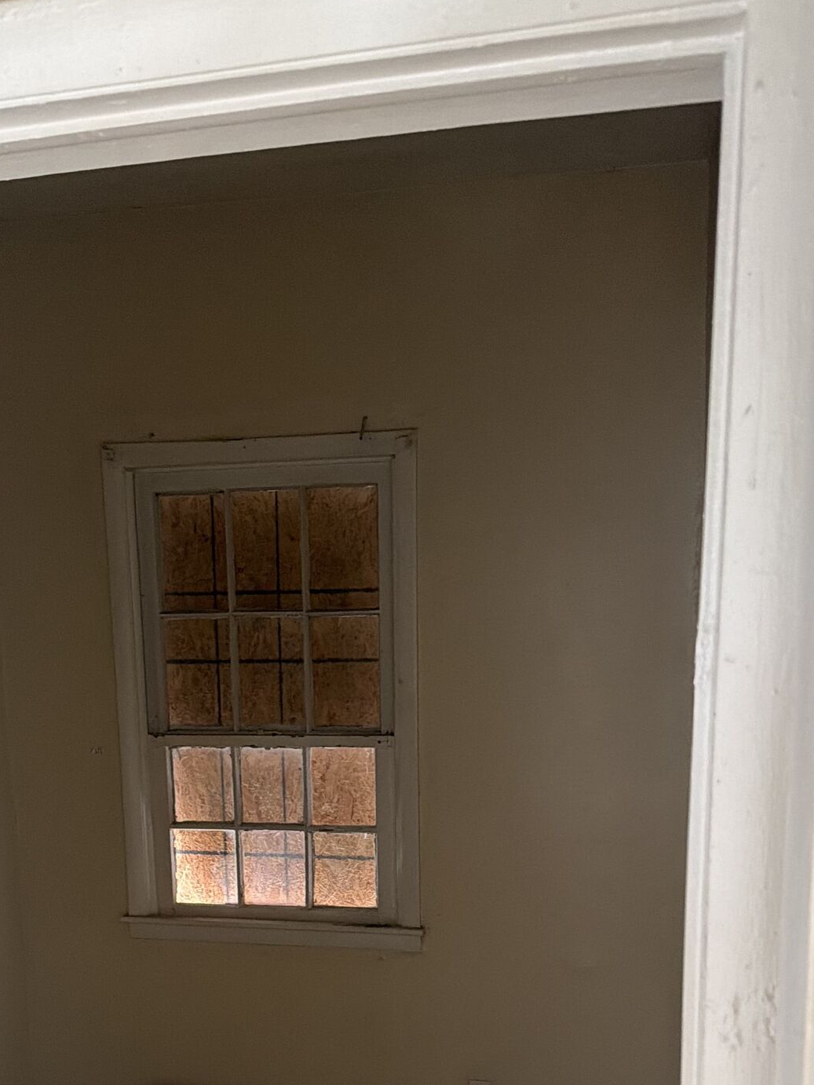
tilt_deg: -8.9
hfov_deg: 35.8
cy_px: 846
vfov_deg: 44.8
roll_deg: +0.6
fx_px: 1254
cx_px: 321
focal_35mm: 40
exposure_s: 1/60
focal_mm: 6.76
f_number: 1.78
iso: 500
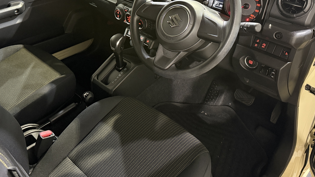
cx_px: 139
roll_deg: +0.2
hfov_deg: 55.1
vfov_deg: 31.9
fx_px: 301
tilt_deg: -27.2
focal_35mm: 36
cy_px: 35
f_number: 1.78
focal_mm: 6.76
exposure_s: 1/30
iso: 800
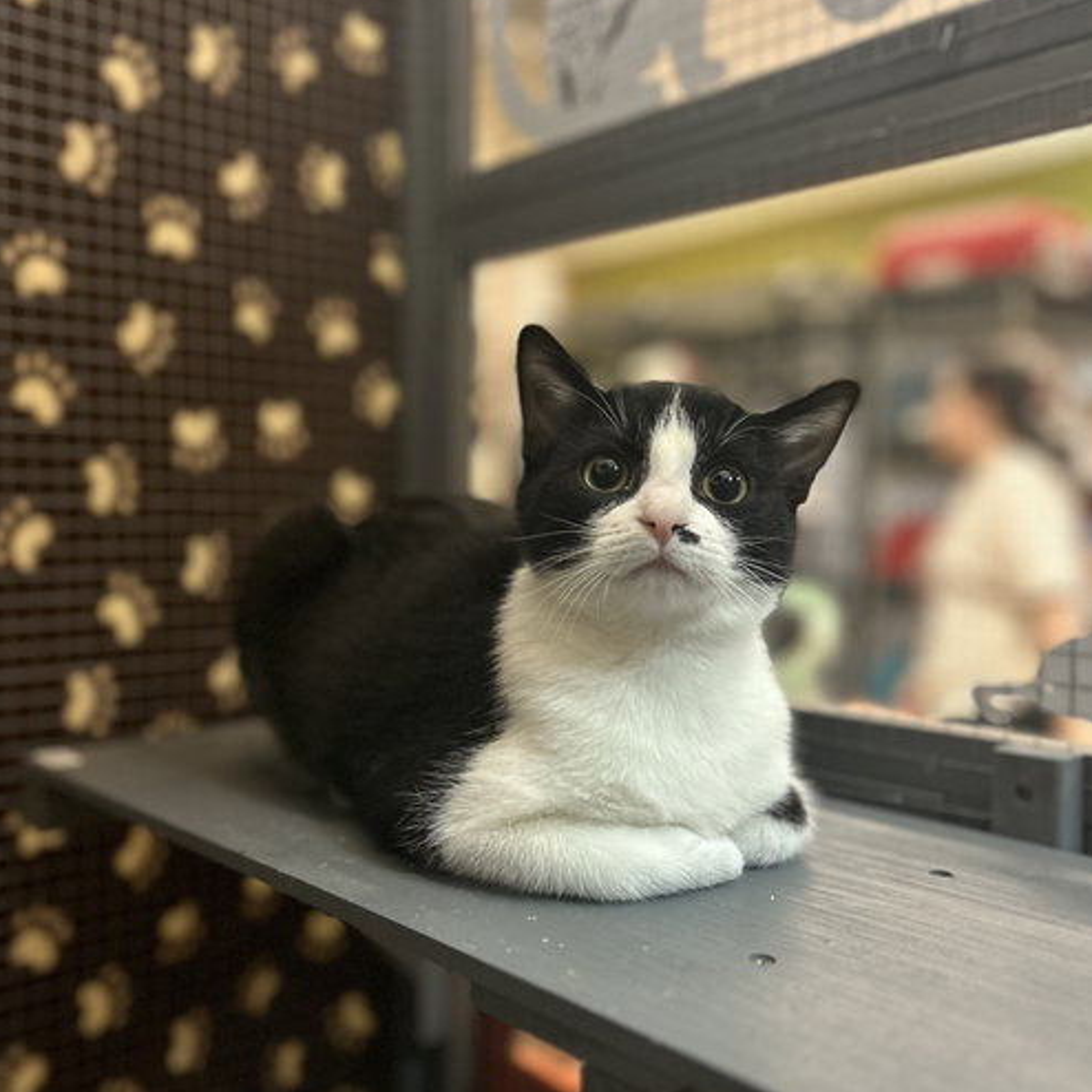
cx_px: 544
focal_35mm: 31
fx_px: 1106
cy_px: 545
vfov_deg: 52.5
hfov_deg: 52.5
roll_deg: +1.0
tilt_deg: -2.6
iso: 400
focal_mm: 5.7
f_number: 1.5
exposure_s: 1/60
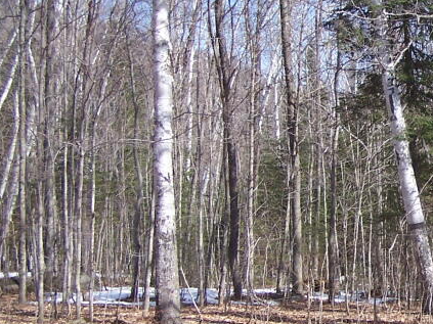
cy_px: 163
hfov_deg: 20.0
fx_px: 1150
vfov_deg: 16.1
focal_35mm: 92
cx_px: 519
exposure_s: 1/640
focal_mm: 6.3
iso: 80
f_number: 2.8
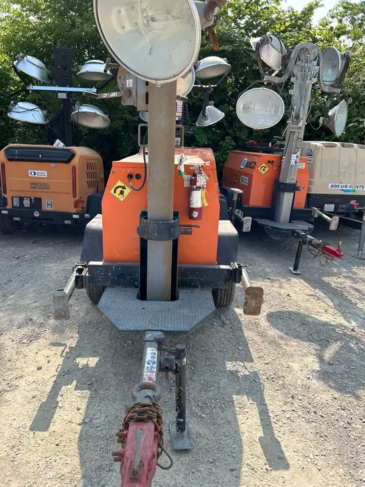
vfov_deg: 67.3
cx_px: 182
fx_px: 365
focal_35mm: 26
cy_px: 244
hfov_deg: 53.1
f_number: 1.5
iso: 50
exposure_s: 1/1751
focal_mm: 5.7
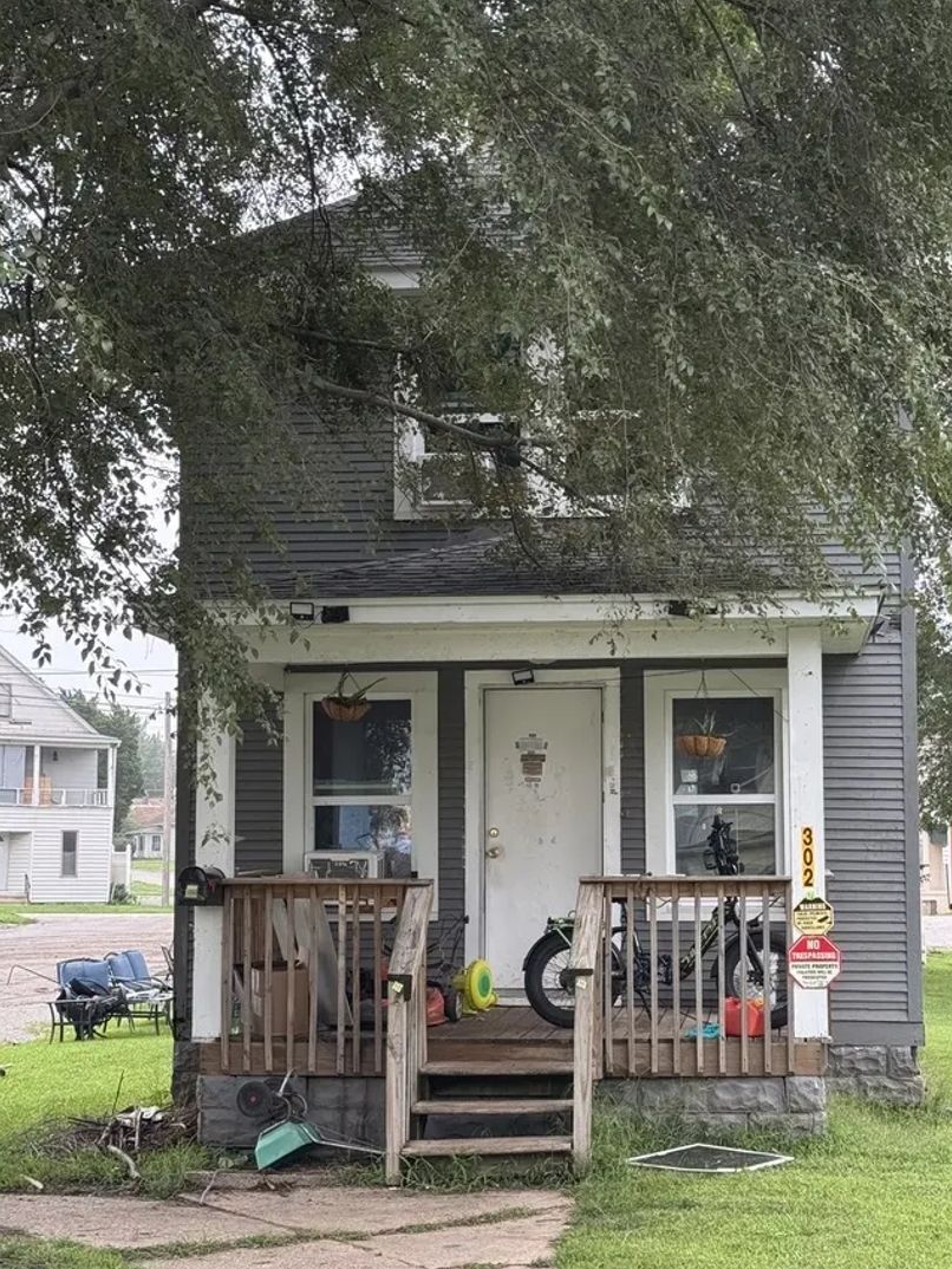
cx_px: 566
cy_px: 721
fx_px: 2236
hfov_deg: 24.0
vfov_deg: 31.6
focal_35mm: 61
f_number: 1.78
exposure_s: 1/172
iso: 80
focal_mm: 6.76
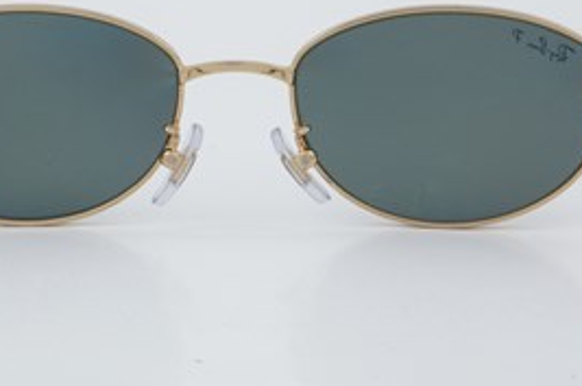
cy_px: 124
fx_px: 1997
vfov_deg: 11.0
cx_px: 240
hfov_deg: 16.6
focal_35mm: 124
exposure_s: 1/4
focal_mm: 55
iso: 100
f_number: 29
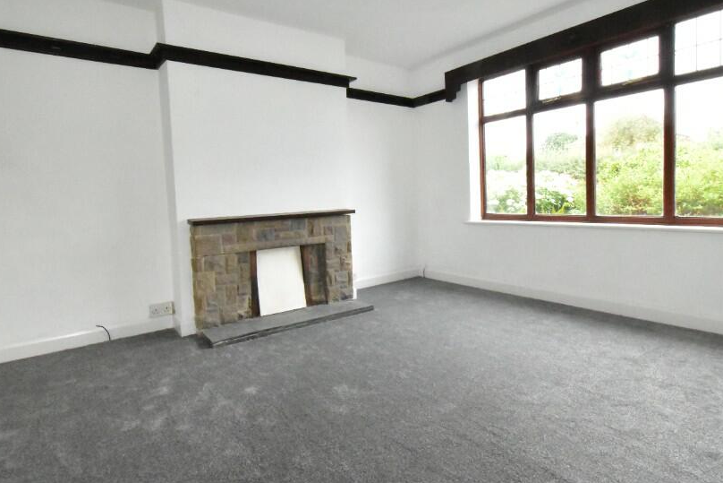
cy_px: 218
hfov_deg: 86.9
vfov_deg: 64.4
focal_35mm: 19
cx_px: 375
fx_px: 382
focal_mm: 10
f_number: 14
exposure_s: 1/200
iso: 12800
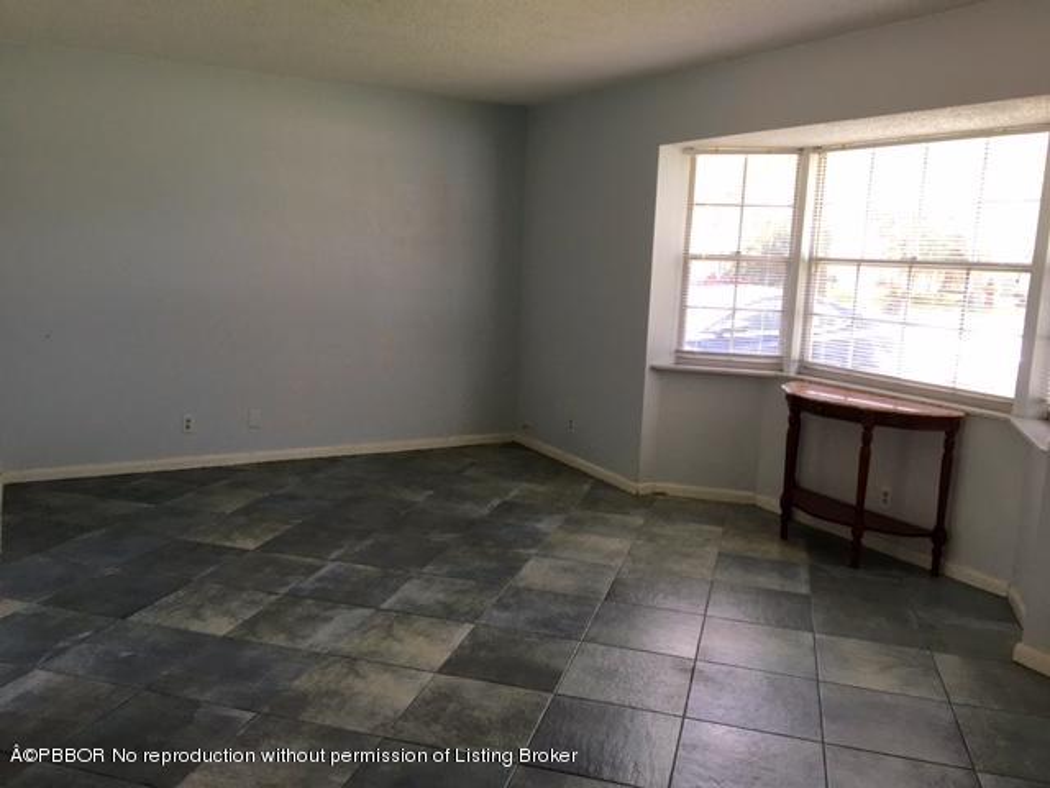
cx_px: 525
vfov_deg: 48.2
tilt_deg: -9.2
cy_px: 394
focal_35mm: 29
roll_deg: -2.3
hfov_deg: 61.7
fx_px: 880
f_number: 2.2
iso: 40
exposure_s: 1/120
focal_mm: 4.15
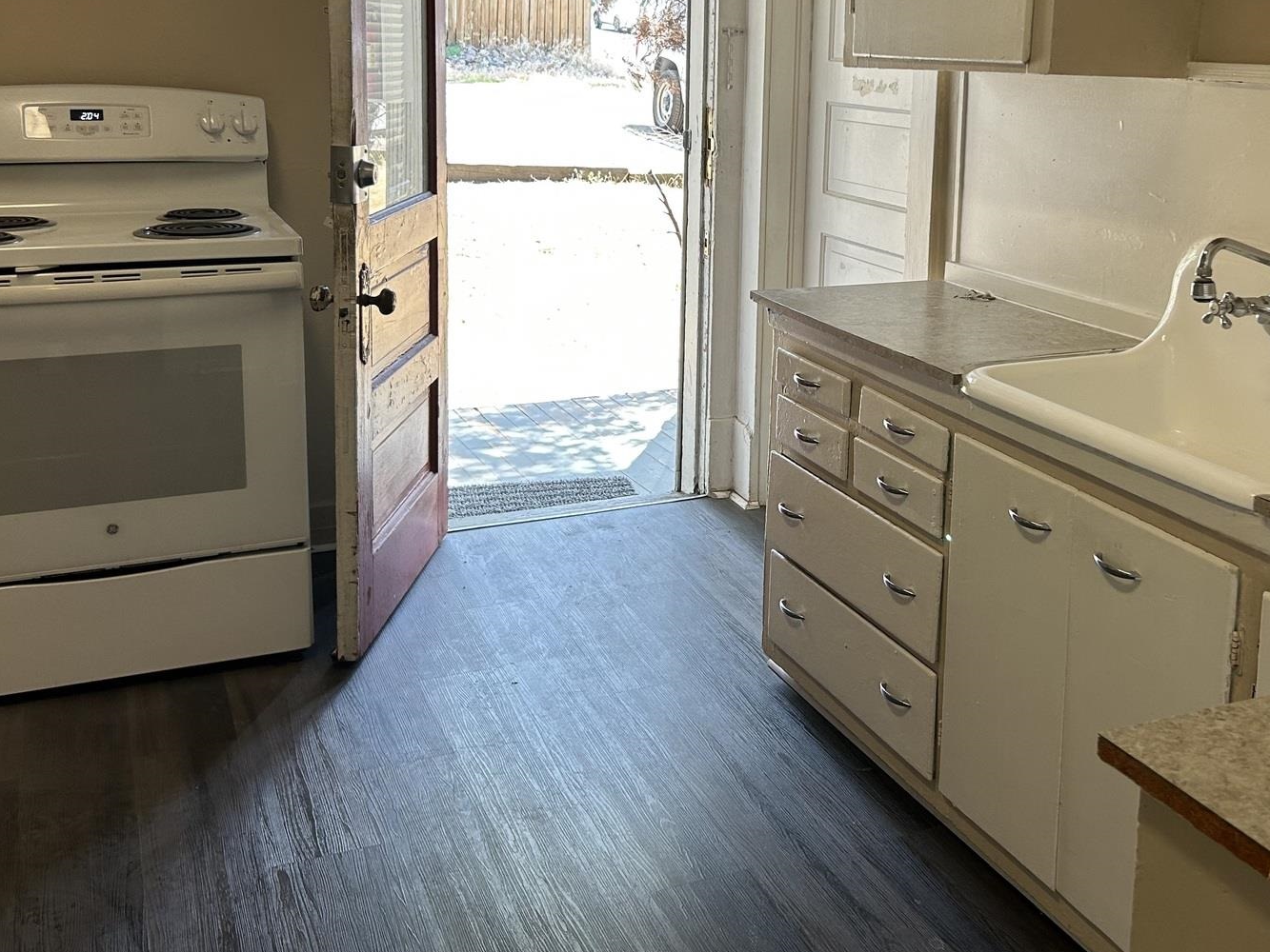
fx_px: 1431
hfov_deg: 47.5
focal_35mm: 39
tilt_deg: -9.0
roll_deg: -1.9
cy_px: 279
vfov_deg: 36.2
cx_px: 782
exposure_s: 1/120
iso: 80
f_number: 1.5
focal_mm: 5.7
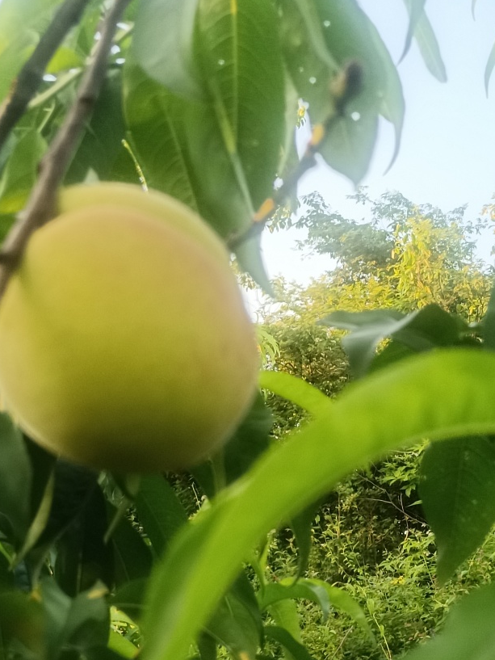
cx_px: 267
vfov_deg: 30.2
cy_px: 395
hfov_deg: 22.9
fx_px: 1220
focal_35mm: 64
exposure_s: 1/120
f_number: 1.79
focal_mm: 4.71
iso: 209
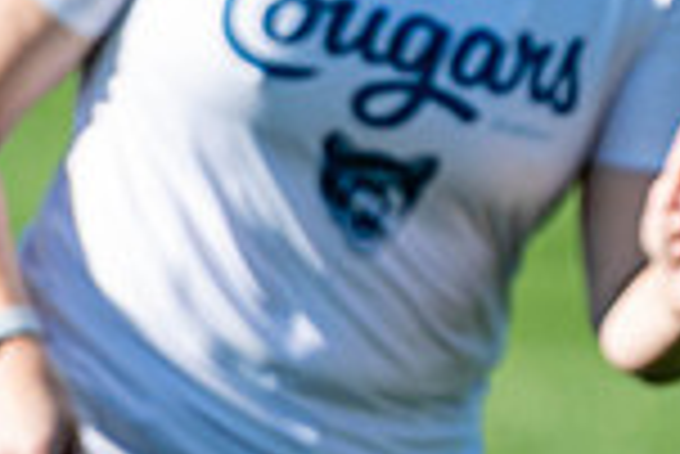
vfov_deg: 1.0
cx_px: 999
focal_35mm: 1402
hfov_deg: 1.5
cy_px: -257
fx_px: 26507
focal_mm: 200
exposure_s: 1/1000
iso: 100
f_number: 3.2
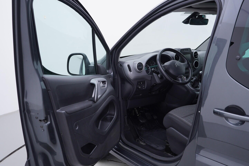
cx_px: 124
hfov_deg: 53.1
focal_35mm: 36
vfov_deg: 36.9
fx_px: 249
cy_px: 83
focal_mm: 24
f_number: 3.5
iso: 125
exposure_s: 1/60
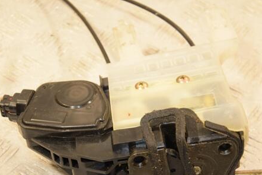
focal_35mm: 118
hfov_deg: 17.3
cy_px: 117
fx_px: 859
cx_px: 136
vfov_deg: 11.6
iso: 800
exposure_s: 1/160
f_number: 5
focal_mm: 58
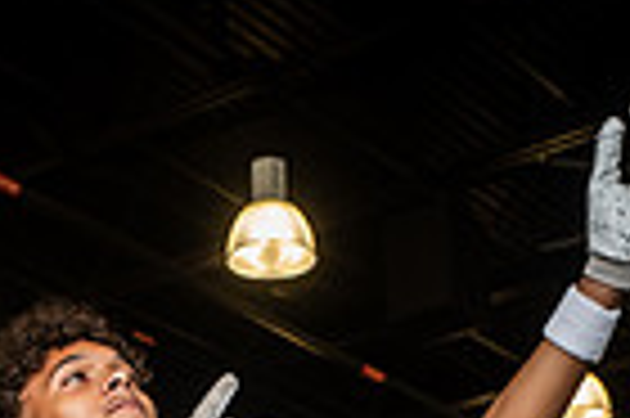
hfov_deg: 16.8
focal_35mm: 122
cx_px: 234
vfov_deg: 9.9
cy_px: 980
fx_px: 2132
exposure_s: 1/250
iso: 500
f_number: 5.6
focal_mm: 38
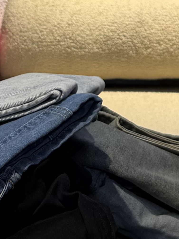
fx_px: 938
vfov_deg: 11.8
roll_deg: -2.5
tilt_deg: +15.6
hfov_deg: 10.2
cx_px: 345
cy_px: -338
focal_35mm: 136
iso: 64
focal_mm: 6.76
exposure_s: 1/121
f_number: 1.78
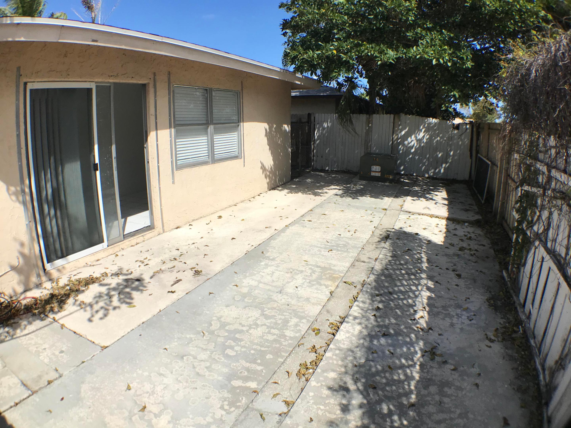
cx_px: 286
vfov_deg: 49.7
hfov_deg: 63.4
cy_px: 214
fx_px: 462
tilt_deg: -12.9
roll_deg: -0.1
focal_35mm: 28
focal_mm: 3.99
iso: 20
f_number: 1.8
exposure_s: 1/3300
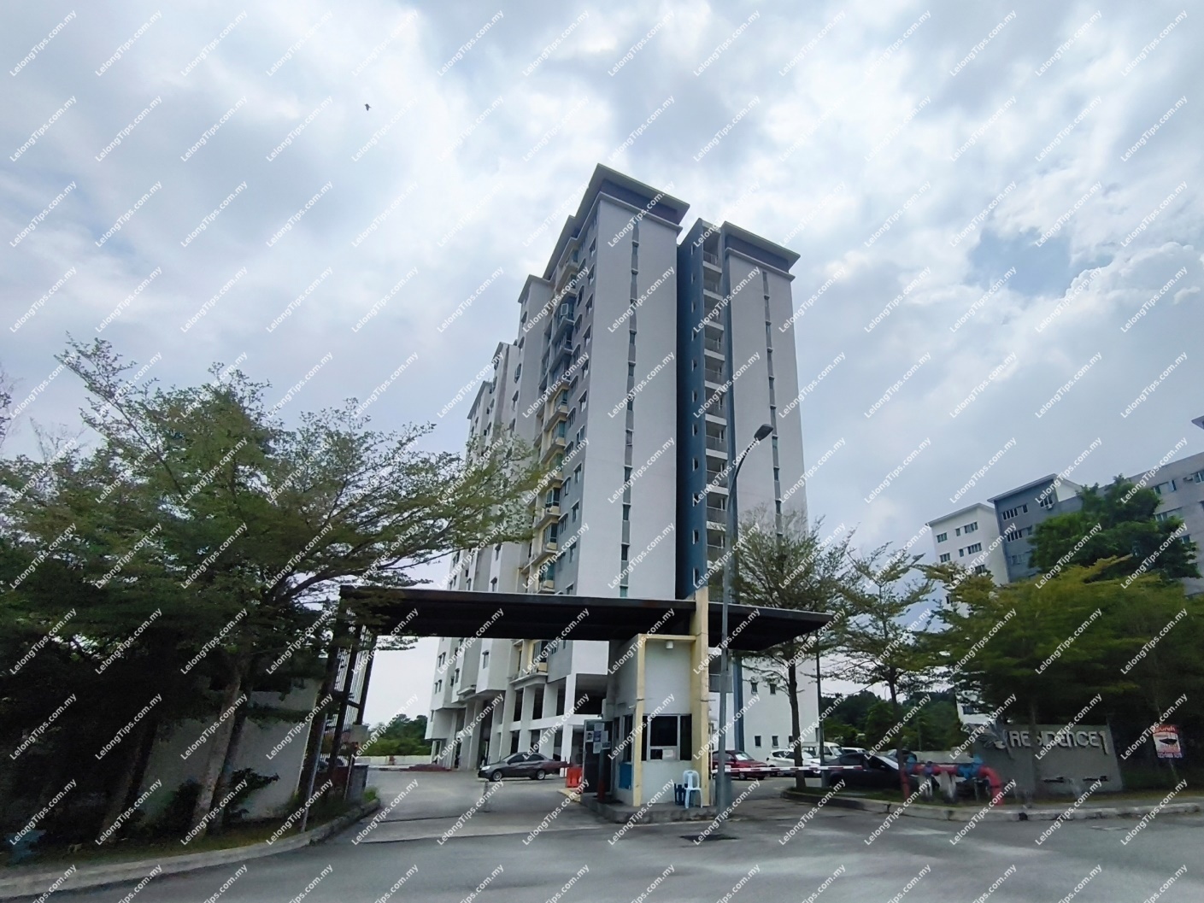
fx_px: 522
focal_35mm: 15
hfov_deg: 98.2
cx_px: 602
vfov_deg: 81.8
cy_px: 452
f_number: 2.2
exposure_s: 1/7843
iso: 50
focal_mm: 1.65
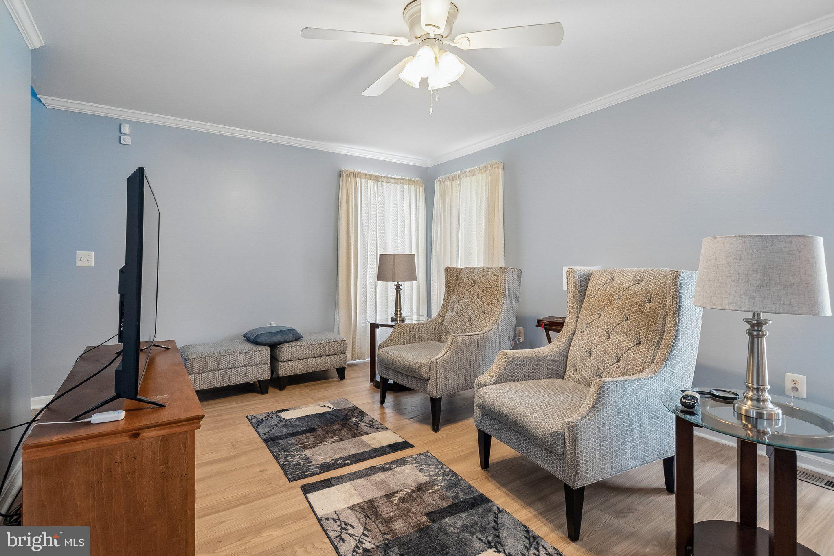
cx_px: 417
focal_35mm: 17
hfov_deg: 93.3
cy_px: 278
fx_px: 394
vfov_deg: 70.4
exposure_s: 1/20
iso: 400
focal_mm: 11.5
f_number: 5.6
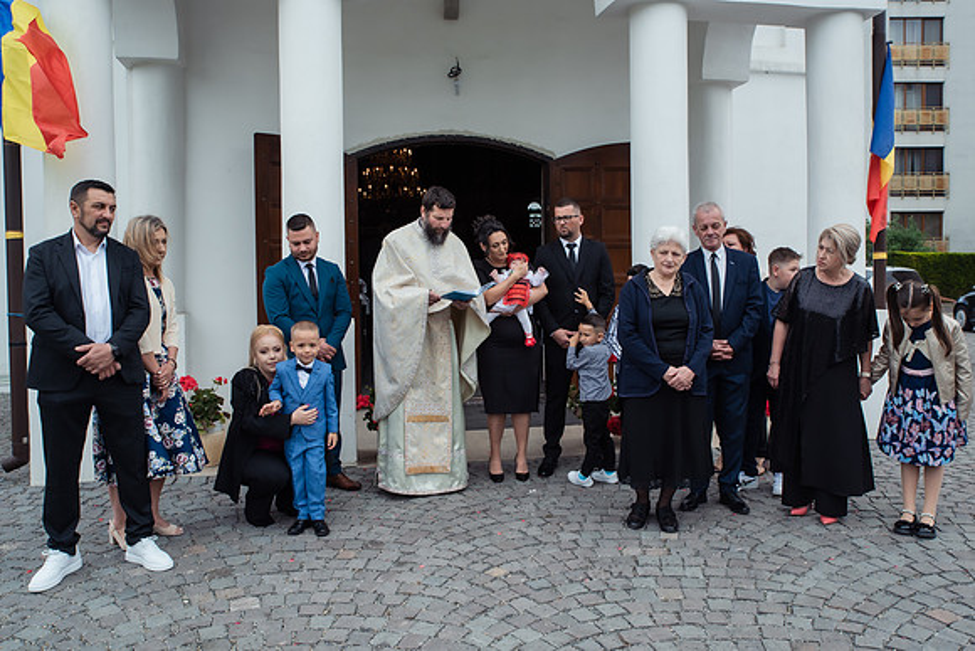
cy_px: 310
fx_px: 822
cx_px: 510
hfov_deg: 61.3
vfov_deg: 43.1
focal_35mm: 30
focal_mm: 29
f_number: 9
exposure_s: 1/320
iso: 400
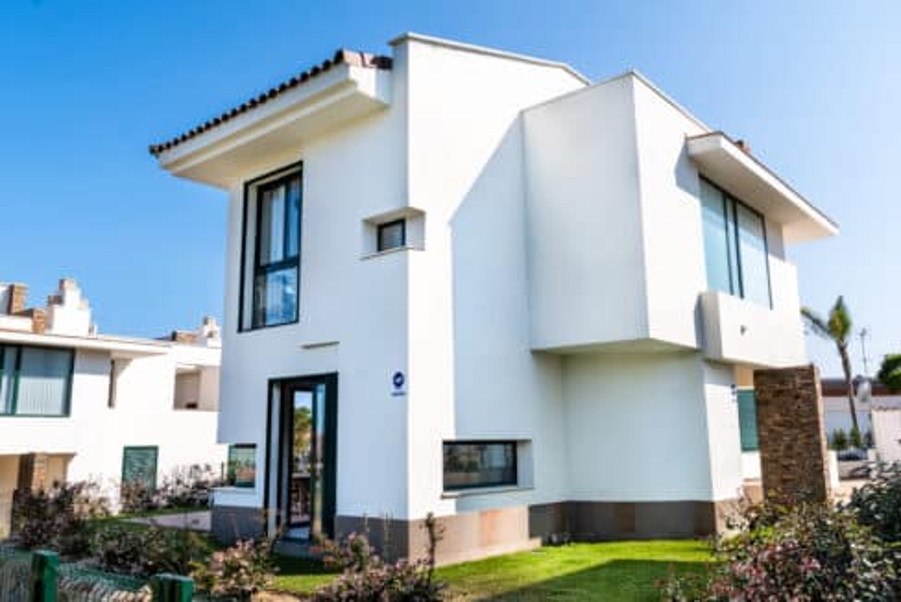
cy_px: 301
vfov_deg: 43.7
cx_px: 450
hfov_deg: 61.9
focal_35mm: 30
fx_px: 751
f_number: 9
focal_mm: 20
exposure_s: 1/5000
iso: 200
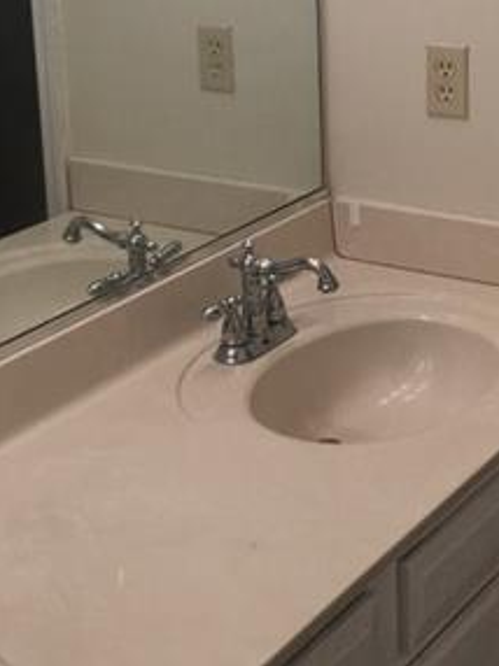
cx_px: 219
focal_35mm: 78
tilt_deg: -13.8
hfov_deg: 18.9
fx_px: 1501
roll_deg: +2.9
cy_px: 184
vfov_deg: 24.8
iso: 40
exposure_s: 1/120
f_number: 2.2
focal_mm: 4.15
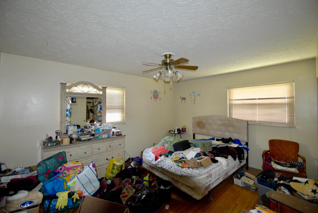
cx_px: 159
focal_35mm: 15
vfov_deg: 77.4
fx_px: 133
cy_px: 106
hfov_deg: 100.3
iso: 2000
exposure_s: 1/60
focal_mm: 10
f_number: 3.5
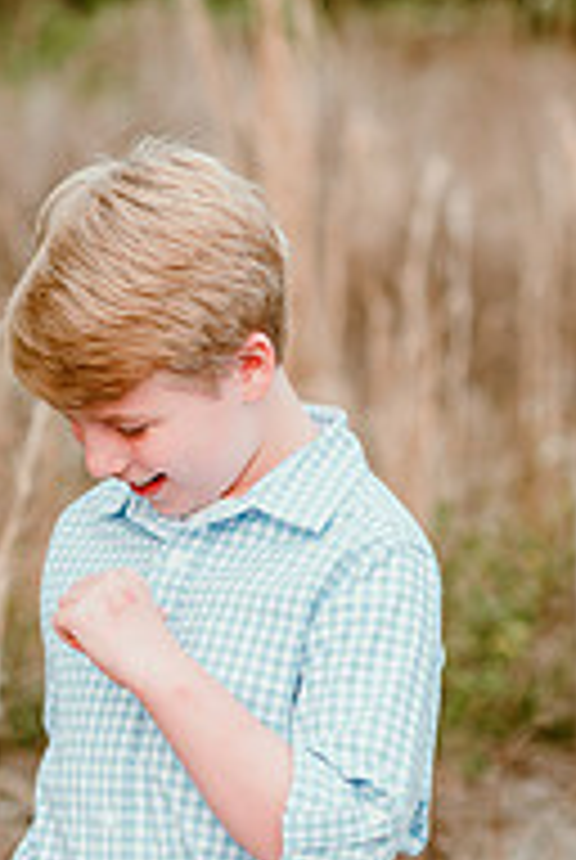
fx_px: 4782
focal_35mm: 200
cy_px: 842
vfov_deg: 10.2
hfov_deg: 6.9
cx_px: 4
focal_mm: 85
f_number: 3.2
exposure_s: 1/160
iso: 100
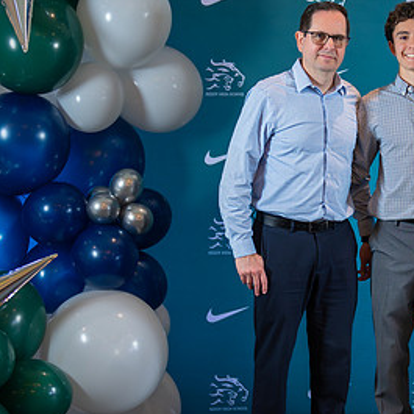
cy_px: 221
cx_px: 421
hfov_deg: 15.9
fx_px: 1448
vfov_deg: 16.3
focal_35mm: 107
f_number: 1.2
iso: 1000
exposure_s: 1/400
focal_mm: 50
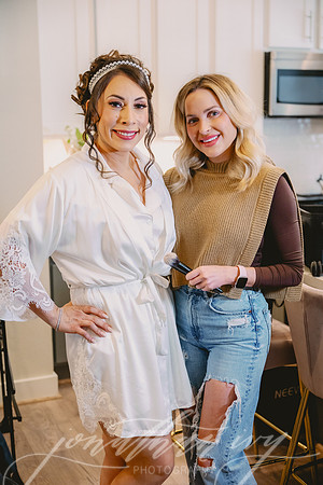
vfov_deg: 38.2
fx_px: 700
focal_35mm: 52
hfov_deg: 26.0
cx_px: 162
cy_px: 242
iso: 1250
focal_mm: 52
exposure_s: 1/250
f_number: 2.8
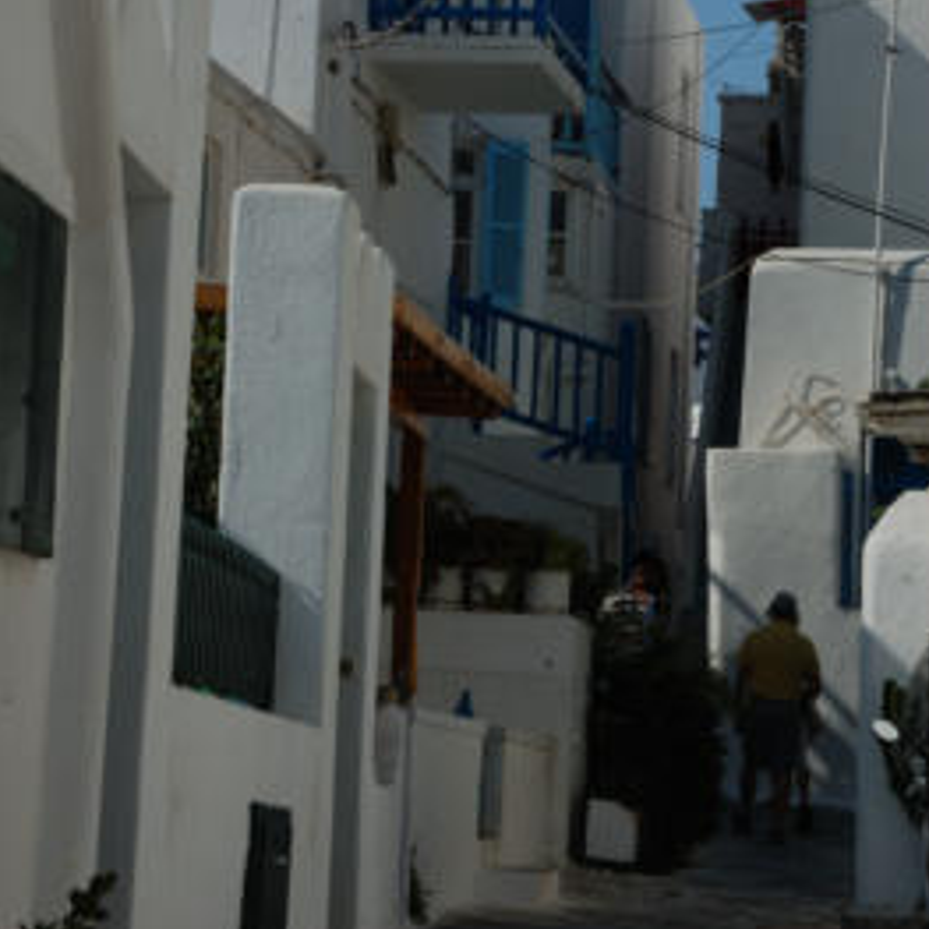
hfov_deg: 11.3
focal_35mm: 155
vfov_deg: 11.2
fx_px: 4706
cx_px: 463
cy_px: 247
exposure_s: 1/60
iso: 200
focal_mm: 80
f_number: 22
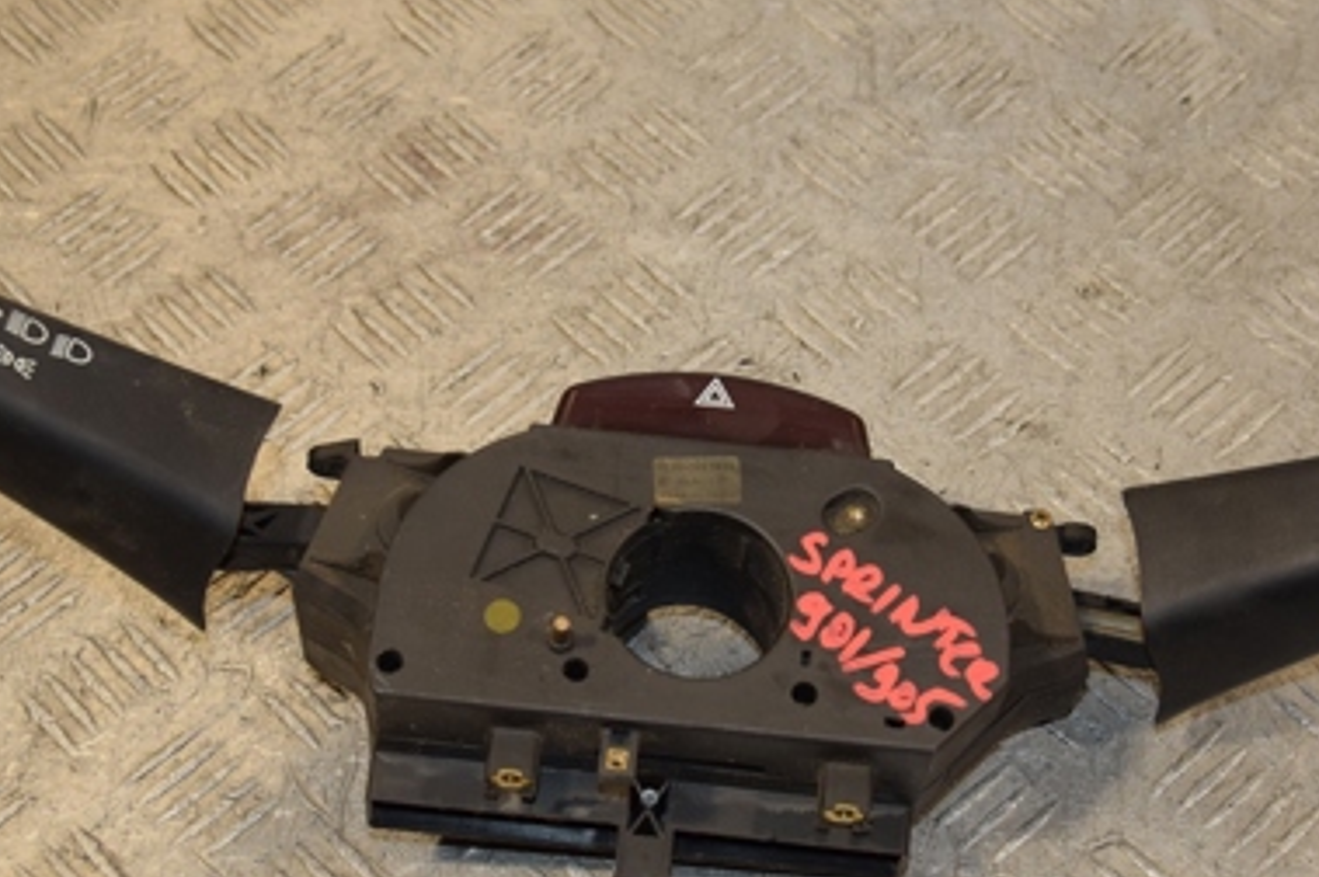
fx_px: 2599
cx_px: 738
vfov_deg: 19.1
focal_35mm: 71
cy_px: 393
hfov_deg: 28.5
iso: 800
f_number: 5
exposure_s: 1/160
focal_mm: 28
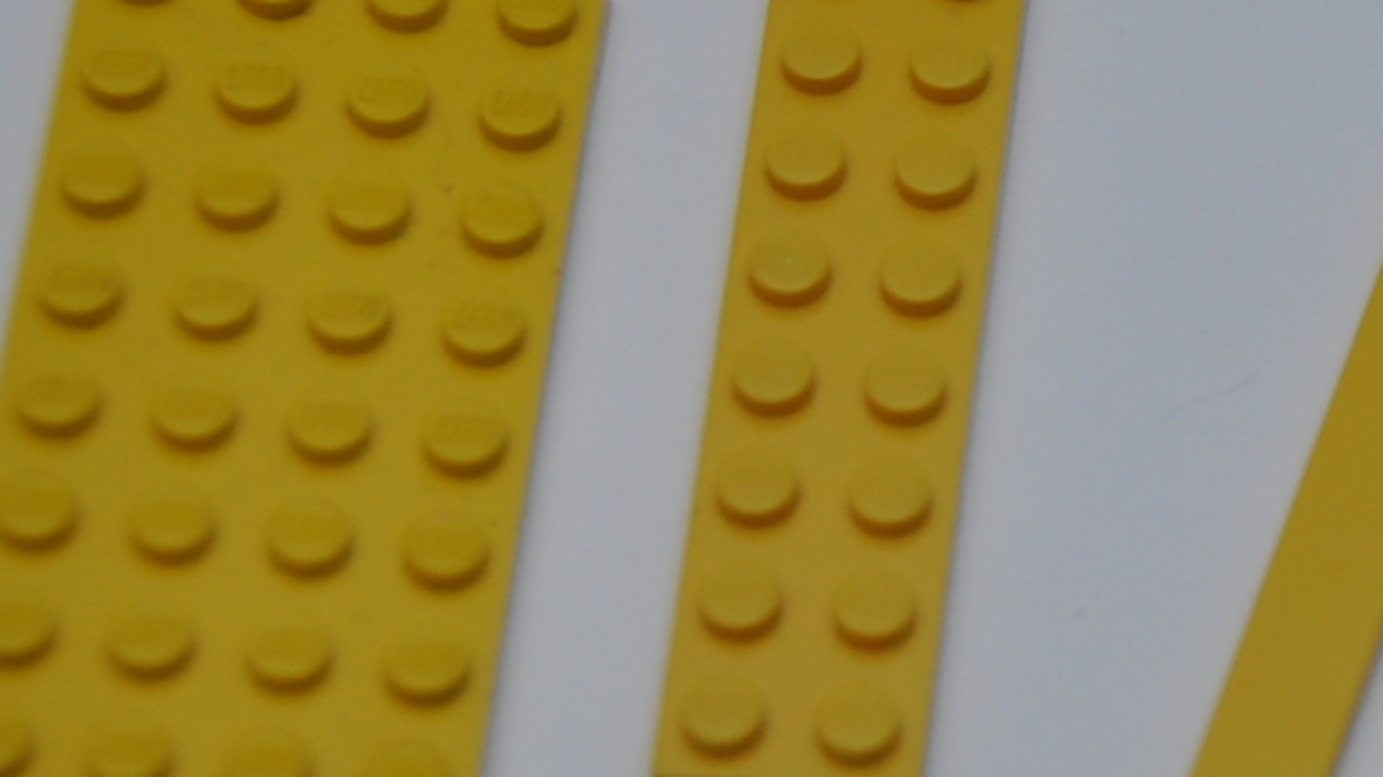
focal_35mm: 223
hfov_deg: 9.5
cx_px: 1893
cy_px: 421
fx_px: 8174
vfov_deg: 5.4
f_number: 5
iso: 200
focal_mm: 42
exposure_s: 1/60
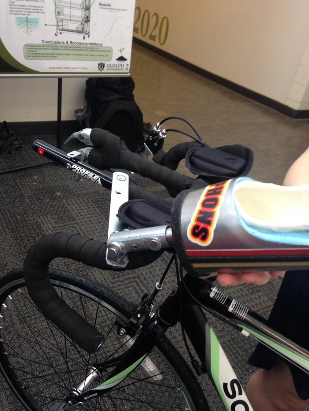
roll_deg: -11.6
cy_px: 206
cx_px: 154
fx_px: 393
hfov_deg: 43.0
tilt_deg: -31.3
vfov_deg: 55.3
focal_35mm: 33
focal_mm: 4.12
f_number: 2.4
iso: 80
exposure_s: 1/20
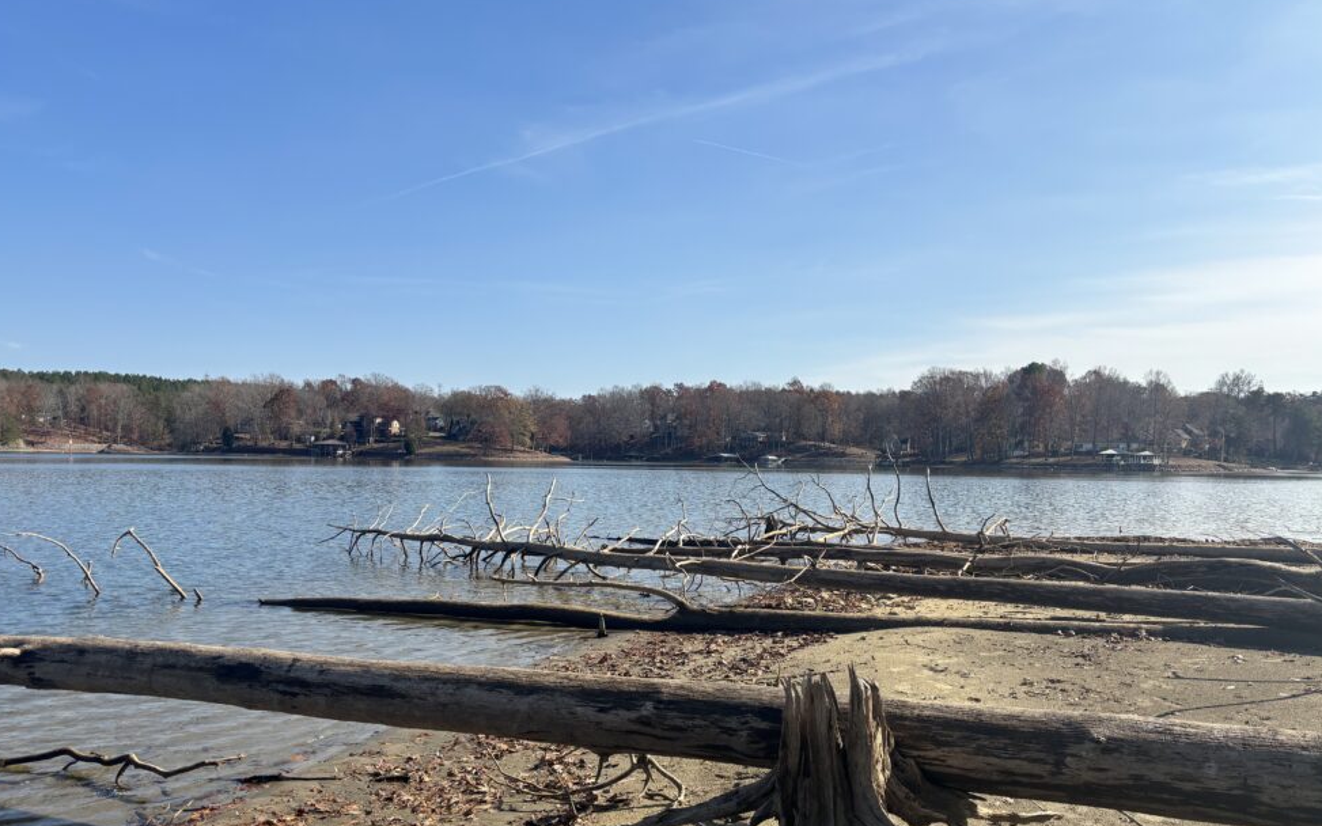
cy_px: 504
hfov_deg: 64.6
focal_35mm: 29
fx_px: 1045
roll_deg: -0.8
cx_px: 660
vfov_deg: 42.9
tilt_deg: -2.9
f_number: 1.6
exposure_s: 1/4255
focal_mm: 5.96
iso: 50
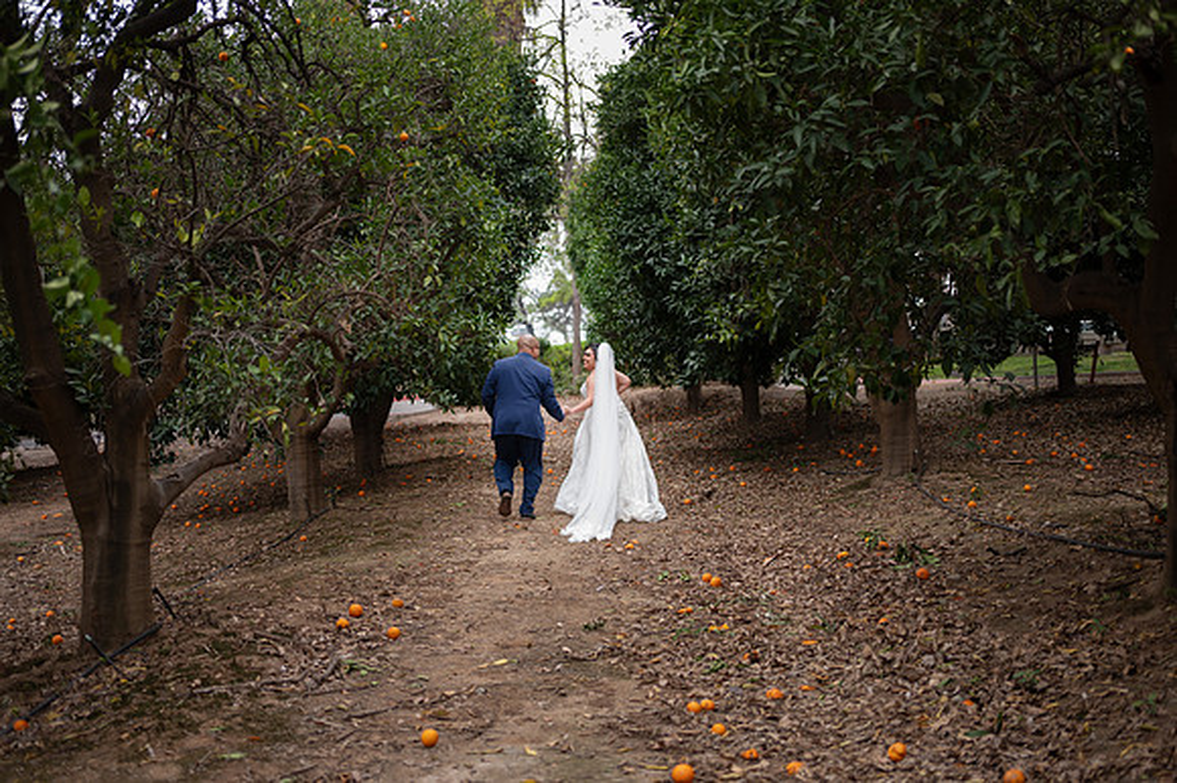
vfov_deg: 33.4
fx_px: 1307
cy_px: 392
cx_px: 588
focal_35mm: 40
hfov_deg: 48.5
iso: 100
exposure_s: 1/80
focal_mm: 40
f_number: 2
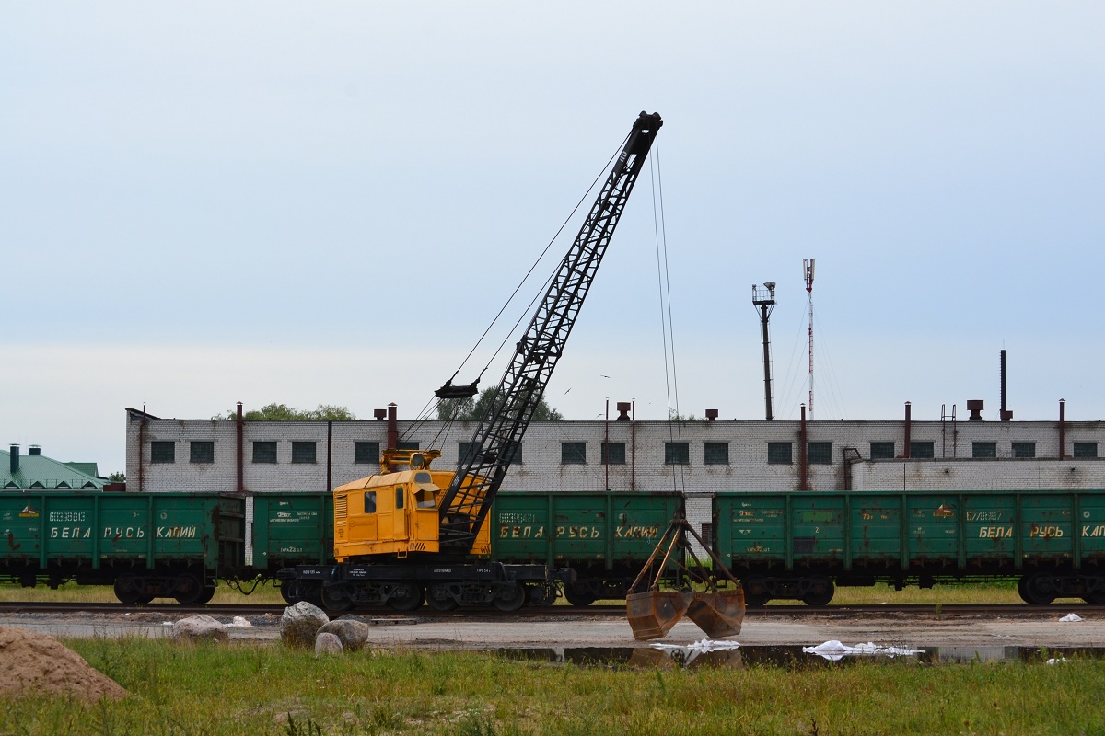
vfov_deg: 16.6
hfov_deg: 24.6
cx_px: 552
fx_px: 2532
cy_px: 368
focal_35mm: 82
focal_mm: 55
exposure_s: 1/400
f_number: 11
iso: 400
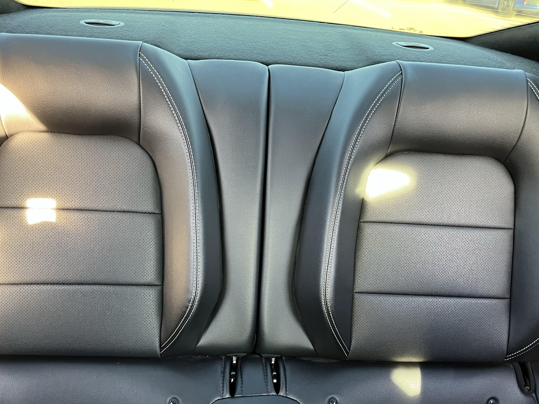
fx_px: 529
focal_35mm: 34
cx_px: 252
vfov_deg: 41.6
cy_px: 246
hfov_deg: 53.9
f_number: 1.6
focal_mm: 5.1
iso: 250
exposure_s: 1/60
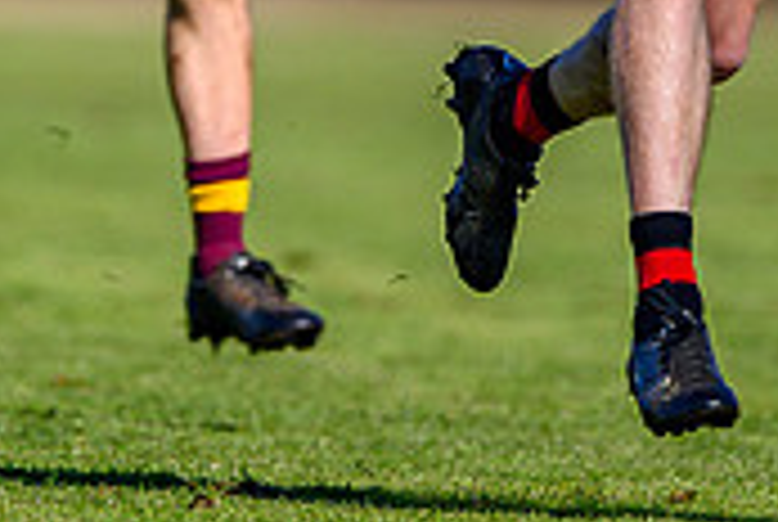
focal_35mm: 2101
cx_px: 348
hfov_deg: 1.0
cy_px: -498
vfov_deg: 0.7
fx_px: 45482
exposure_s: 1/1600
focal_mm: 500
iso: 140
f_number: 4
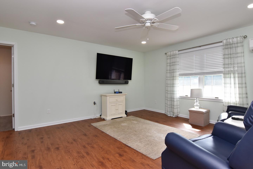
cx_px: 126
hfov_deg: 90.0
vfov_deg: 67.5
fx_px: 127
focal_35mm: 18
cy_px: 84
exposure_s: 1/80
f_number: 10
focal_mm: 12
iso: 800
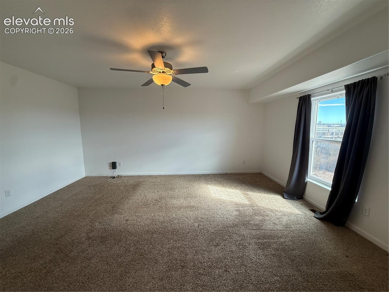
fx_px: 157
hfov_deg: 102.1
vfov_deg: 85.7
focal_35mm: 14
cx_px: 194
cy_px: 146
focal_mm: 2.22
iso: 100
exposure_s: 1/120
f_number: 2.2
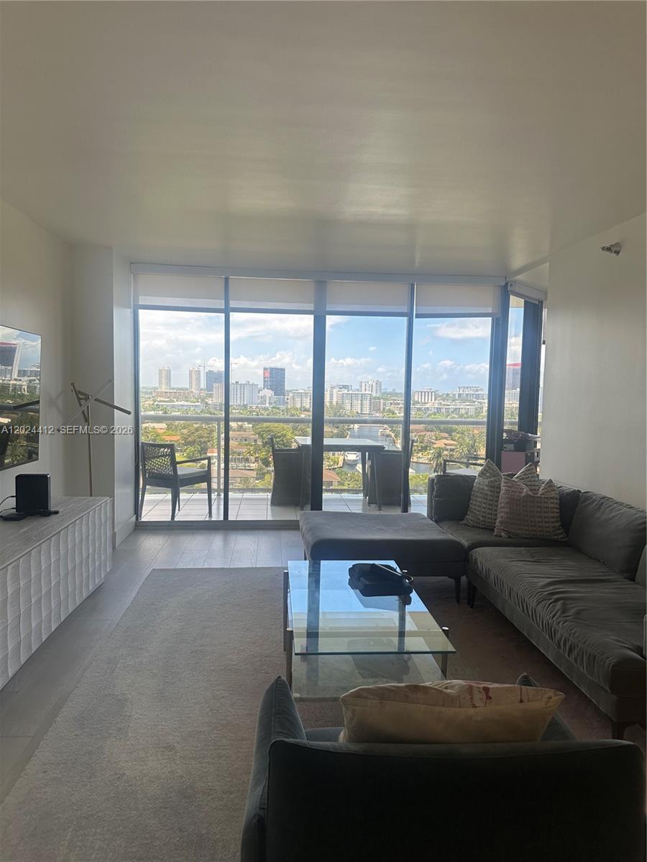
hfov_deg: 56.8
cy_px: 431
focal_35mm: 24
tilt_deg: -2.2
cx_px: 324
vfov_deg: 71.6
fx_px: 598
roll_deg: -2.1
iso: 80
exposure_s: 1/587
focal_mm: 6.86
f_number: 1.78
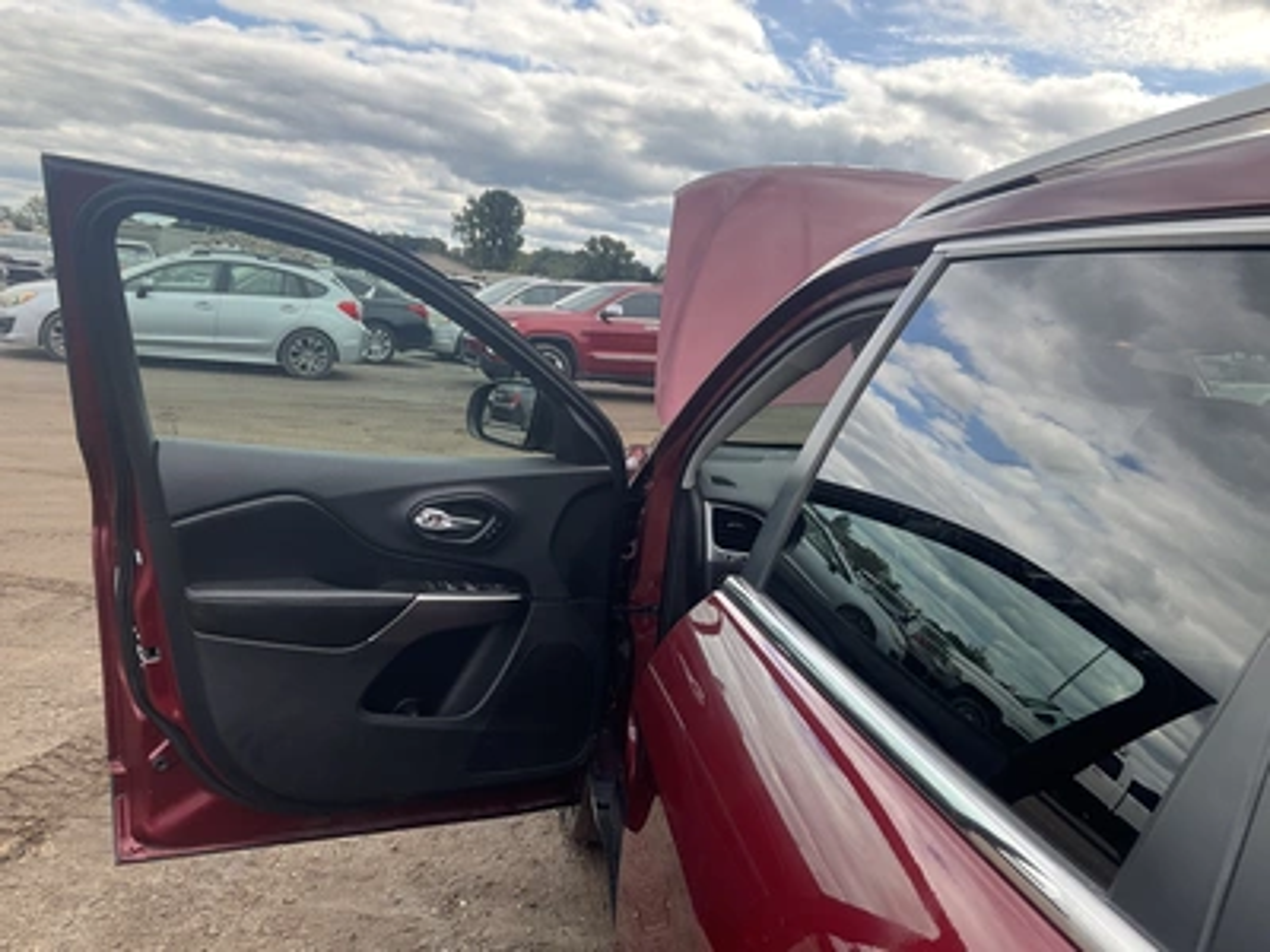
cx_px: 635
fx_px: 1064
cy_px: 476
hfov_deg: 61.7
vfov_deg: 48.2
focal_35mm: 29
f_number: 1.8
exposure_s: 1/627
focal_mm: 3
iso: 25
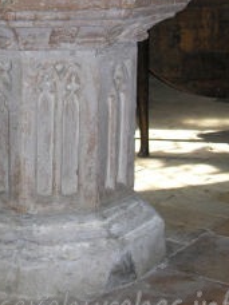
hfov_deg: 13.5
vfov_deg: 17.8
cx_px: 44
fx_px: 961
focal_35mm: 109
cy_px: 33
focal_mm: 13.8
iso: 50
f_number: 3.1
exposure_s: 1/60.1
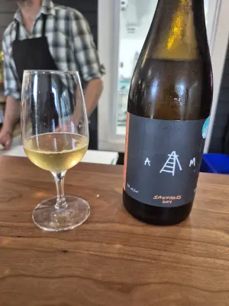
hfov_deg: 58.9
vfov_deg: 73.9
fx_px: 203
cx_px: 114
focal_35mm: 23
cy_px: 153
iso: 640
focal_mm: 5.4
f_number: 1.8
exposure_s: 1/60
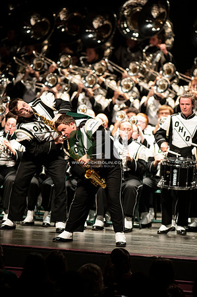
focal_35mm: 300
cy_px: 148
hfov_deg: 4.6
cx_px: 98
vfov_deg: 6.9
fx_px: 2468
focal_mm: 300
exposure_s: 1/500
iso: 3200
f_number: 2.8
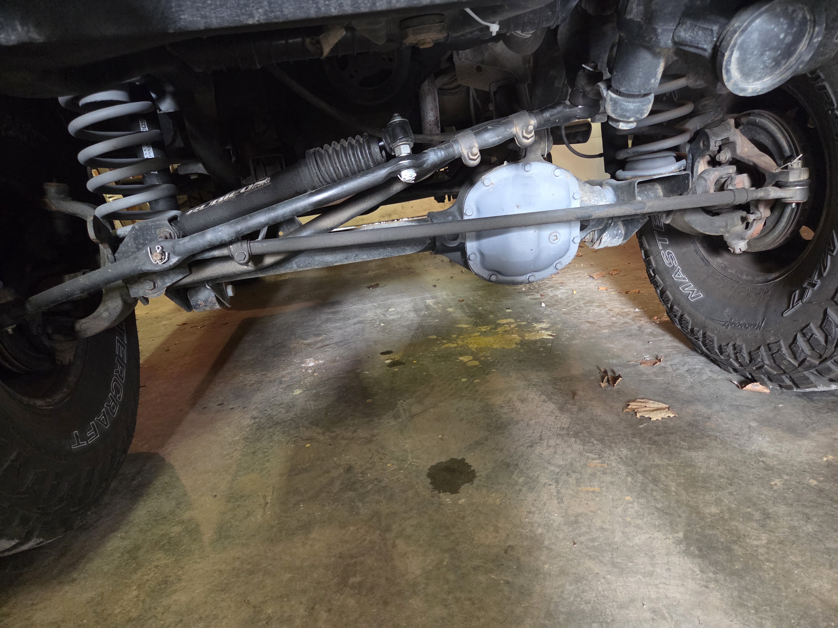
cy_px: 314
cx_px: 419
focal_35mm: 23
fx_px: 557
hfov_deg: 73.9
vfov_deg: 58.9
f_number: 1.8
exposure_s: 1/120
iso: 2000
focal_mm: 5.4
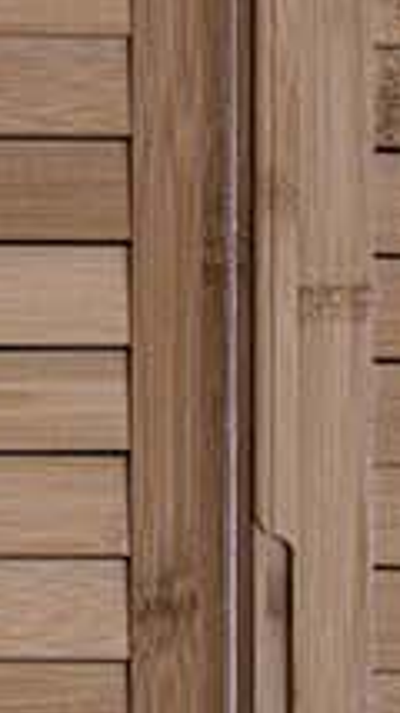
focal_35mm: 579
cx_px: 340
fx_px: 10943
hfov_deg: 2.1
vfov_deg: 3.6
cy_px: -1523
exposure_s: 1/200
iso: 720
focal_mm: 82
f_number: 3.5
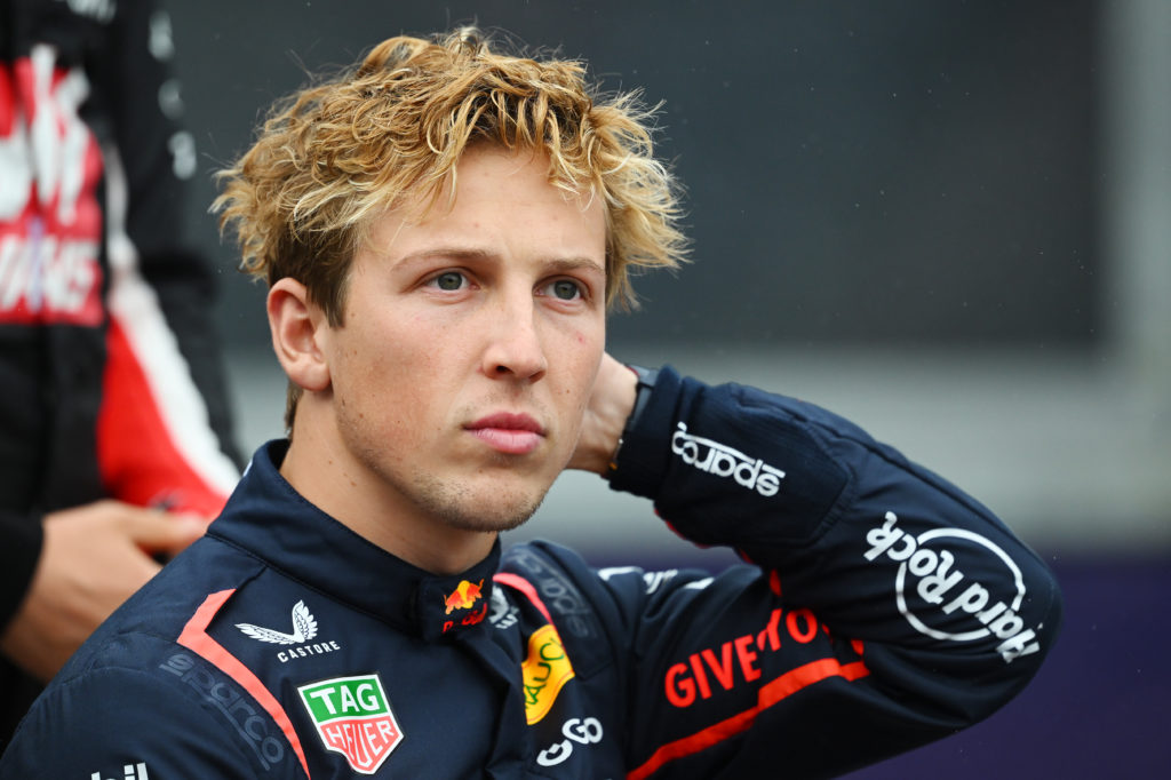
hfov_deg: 3.4
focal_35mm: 600
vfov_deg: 2.3
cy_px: 390
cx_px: 586
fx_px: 19509
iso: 800
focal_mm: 400
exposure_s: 1/1600
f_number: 2.8
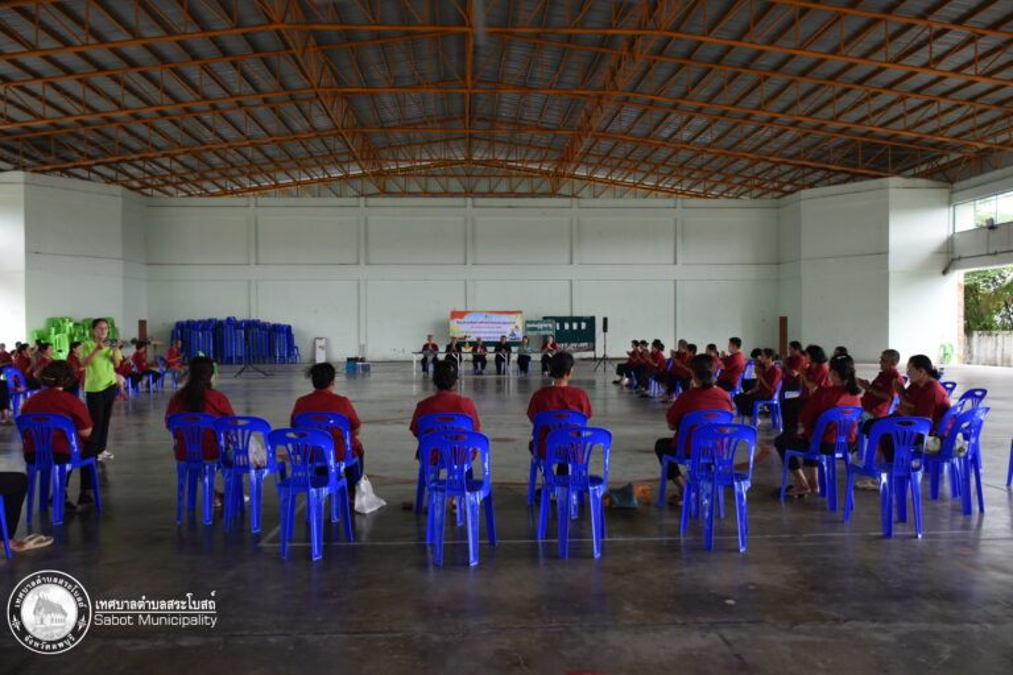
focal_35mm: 27
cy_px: 338
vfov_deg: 47.9
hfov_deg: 67.4
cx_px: 506
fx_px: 760
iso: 400
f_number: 4
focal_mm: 18
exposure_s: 1/60
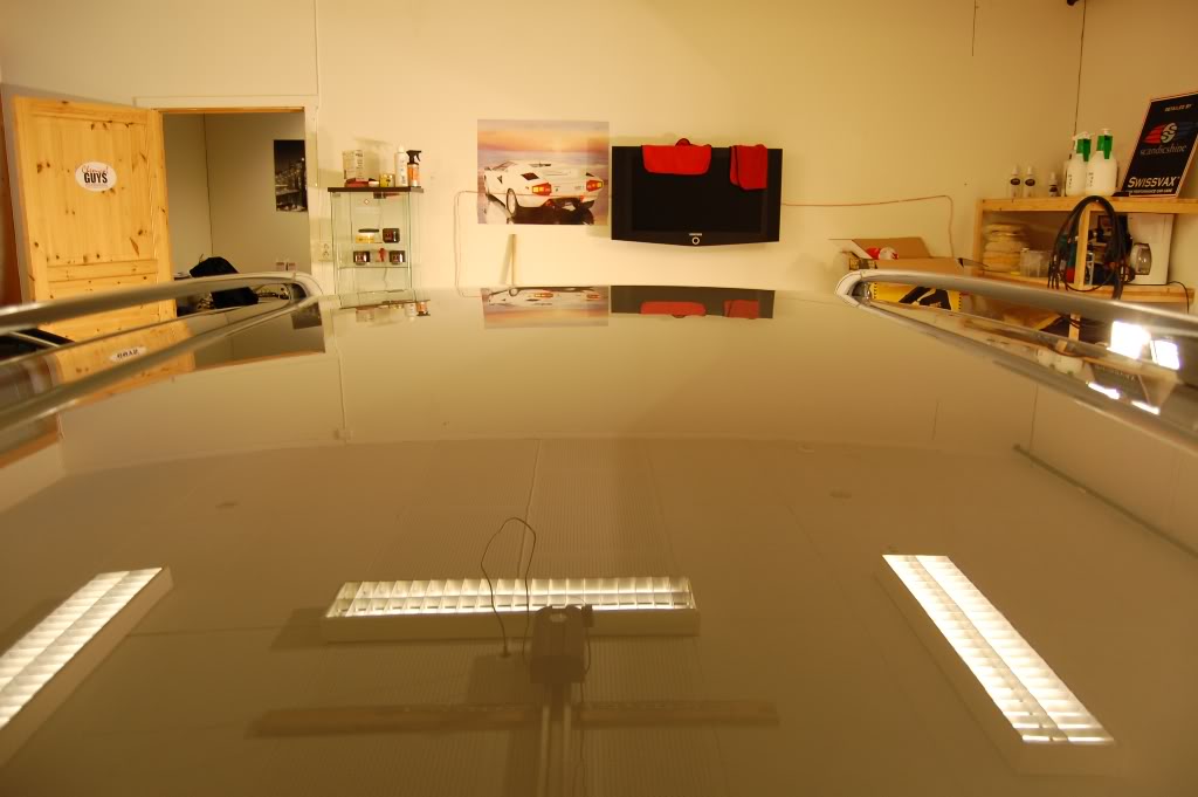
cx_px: 599
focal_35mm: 27
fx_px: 898
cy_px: 398
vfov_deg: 47.9
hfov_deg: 67.4
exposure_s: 1/40
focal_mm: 18
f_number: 3.5
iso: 400
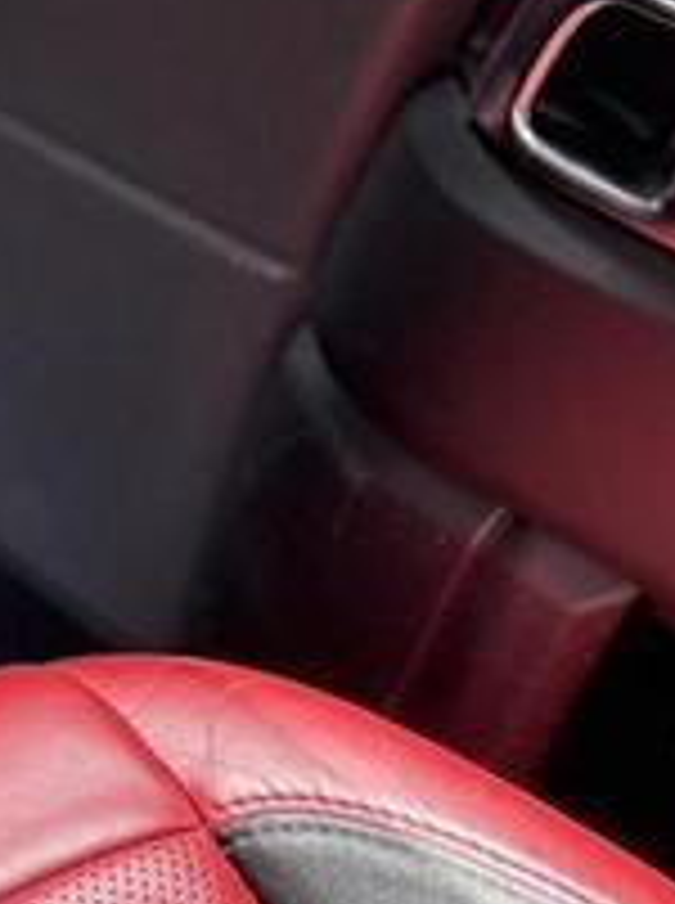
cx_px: -360
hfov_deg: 13.3
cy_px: -848
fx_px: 2713
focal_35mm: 104
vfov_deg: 15.5
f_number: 1.78
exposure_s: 1/87
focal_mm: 6.76
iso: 200
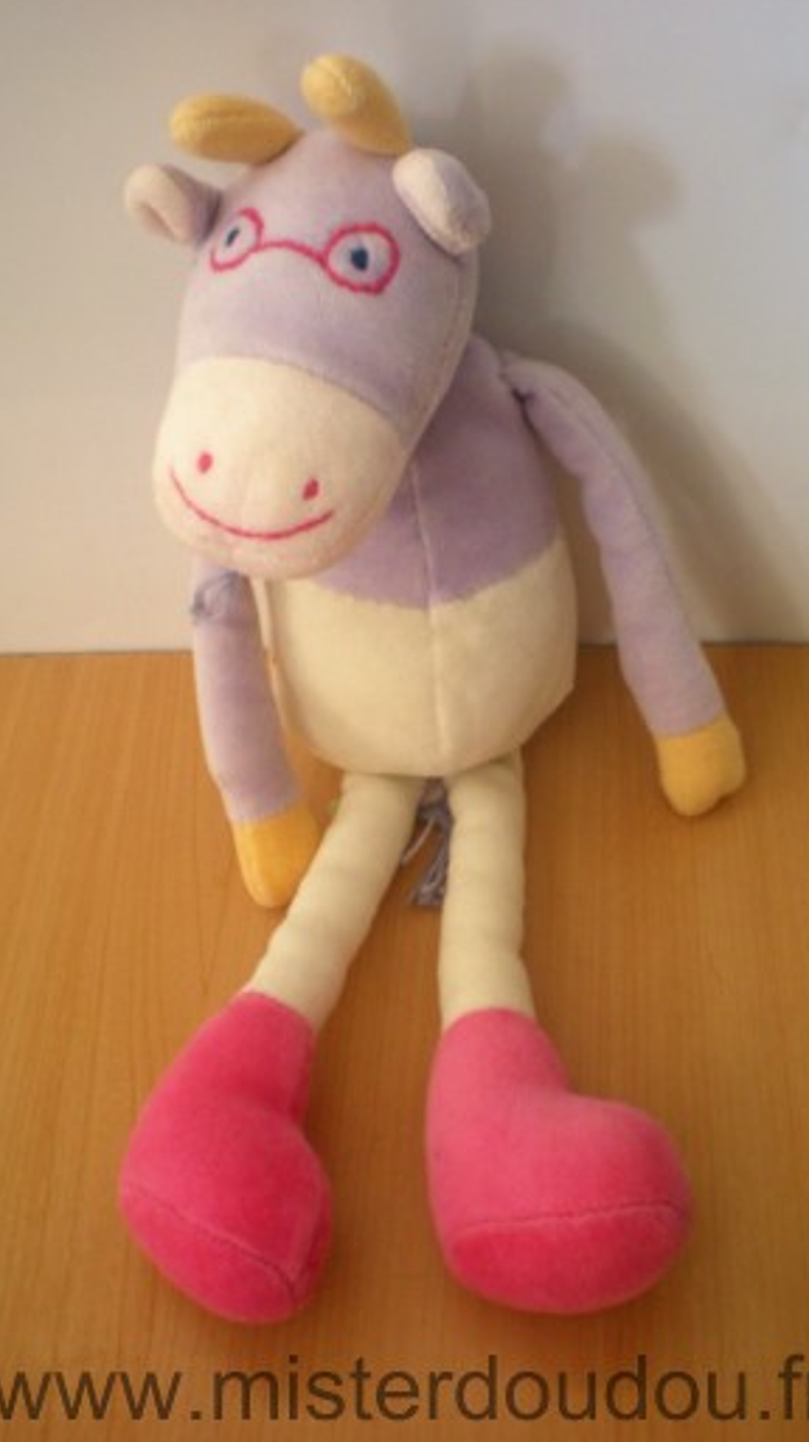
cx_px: 407
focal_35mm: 42
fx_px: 1604
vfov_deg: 48.4
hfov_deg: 28.3
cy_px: 714
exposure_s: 1/21.5
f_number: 3.1
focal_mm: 6.3
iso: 200
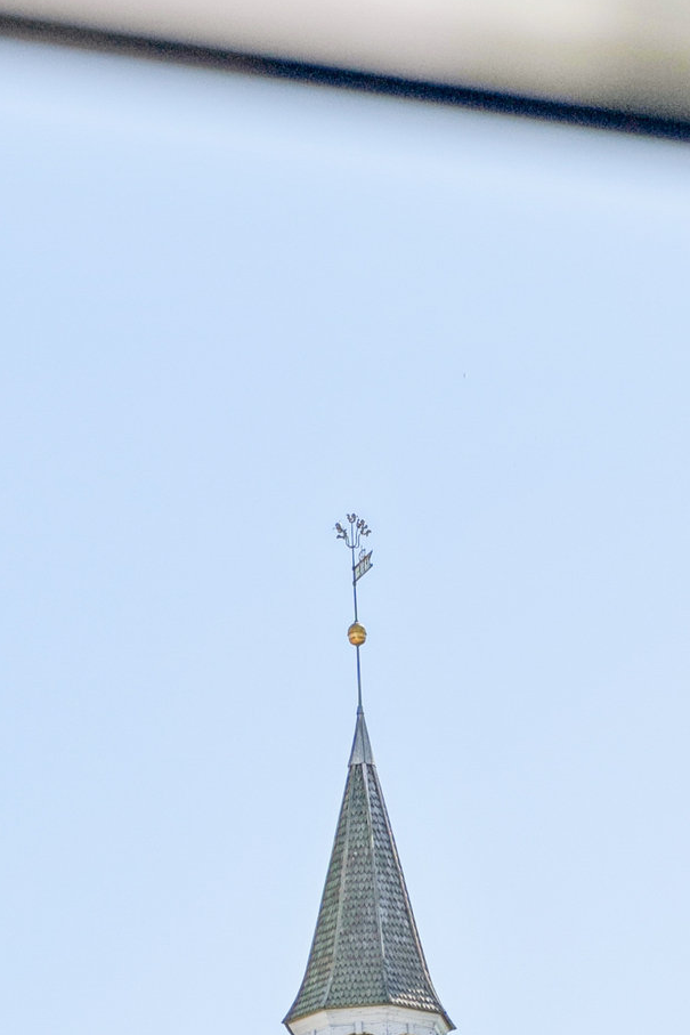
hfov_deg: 8.0
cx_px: 453
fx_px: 4943
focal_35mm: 172
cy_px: 1232
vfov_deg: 11.7
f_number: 4
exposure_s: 1/1600
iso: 100
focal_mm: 35
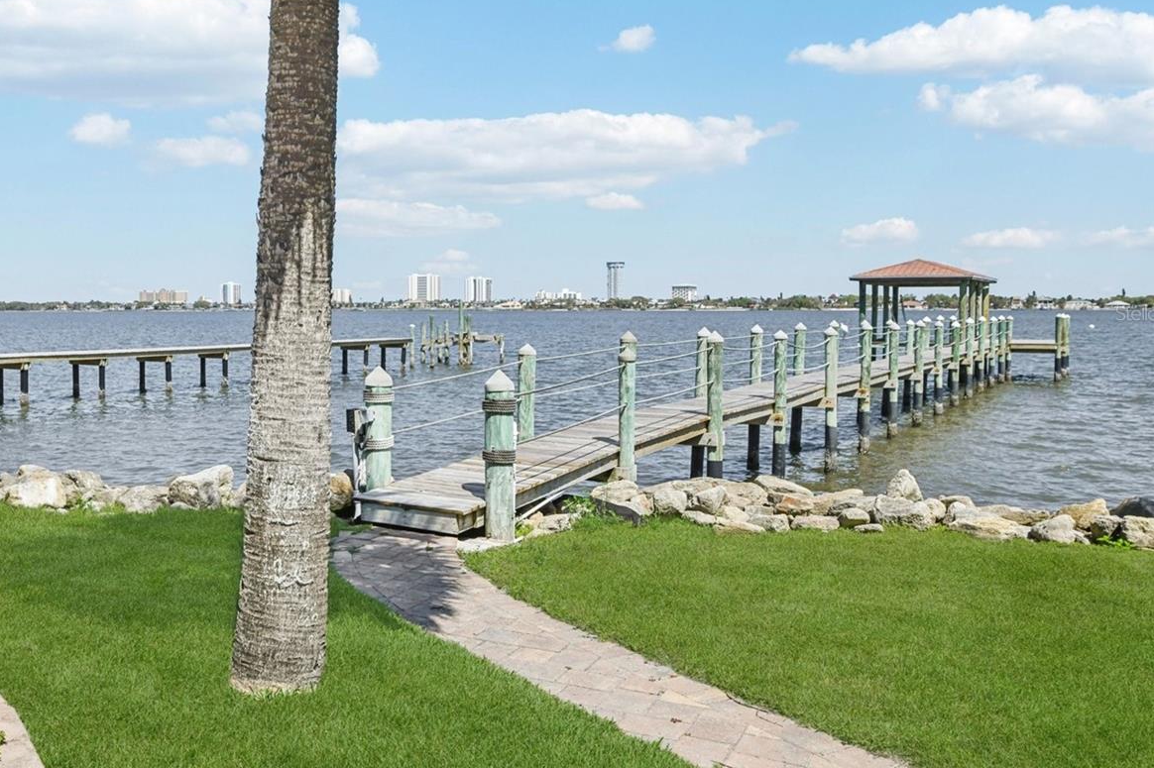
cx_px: 410
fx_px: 1057
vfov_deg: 39.8
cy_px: 313
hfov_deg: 56.3
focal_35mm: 33
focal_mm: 24
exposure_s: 1/1000
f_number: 8
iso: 400
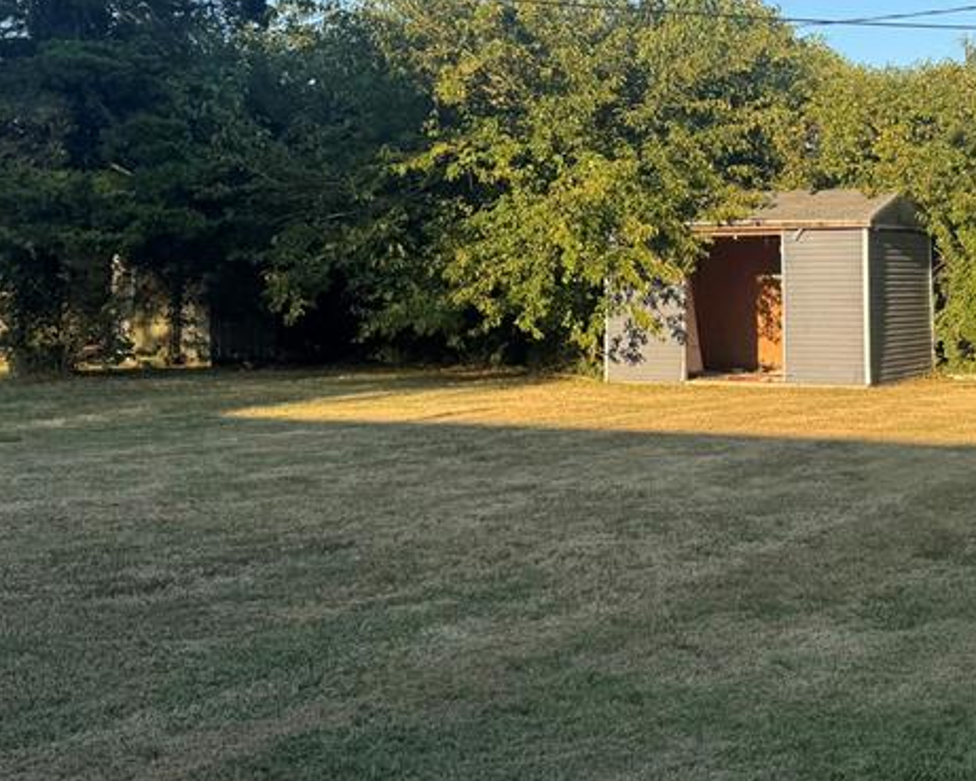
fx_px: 1502
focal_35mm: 52
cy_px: 294
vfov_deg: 29.0
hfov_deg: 34.2
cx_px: 864
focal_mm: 6.76
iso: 80
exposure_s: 1/1818
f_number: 1.78
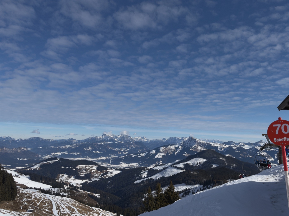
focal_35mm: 42
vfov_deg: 34.3
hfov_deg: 44.8
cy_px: 108
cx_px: 144
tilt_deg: +6.7
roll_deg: -1.6
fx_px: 350
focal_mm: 6.76
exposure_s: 1/13158
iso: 64
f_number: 1.78
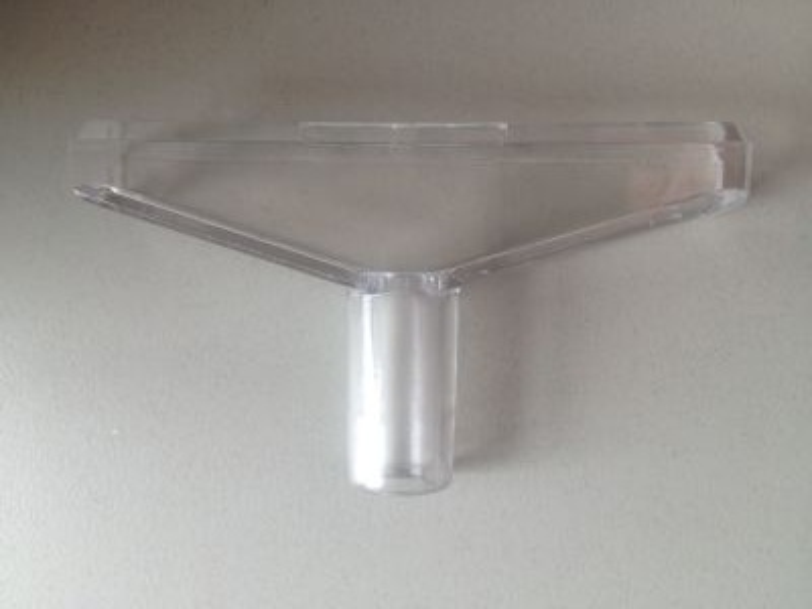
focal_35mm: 35
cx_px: 406
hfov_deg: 52.6
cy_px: 304
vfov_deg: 40.7
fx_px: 821
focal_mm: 4.28
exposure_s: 1/60
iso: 64
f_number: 2.4
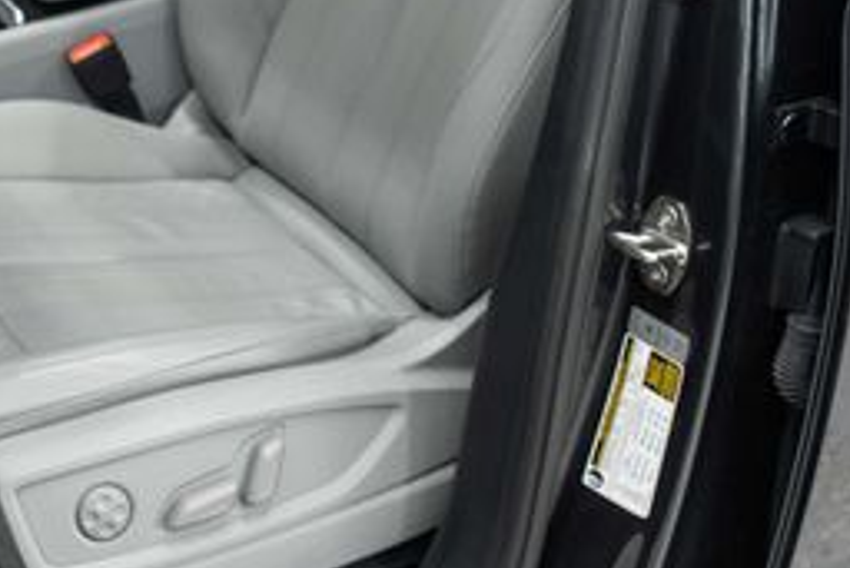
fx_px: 1654
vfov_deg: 18.9
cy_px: -25
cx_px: 232
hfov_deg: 28.5
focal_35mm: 70
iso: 640
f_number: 3.2
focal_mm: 28
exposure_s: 1/40
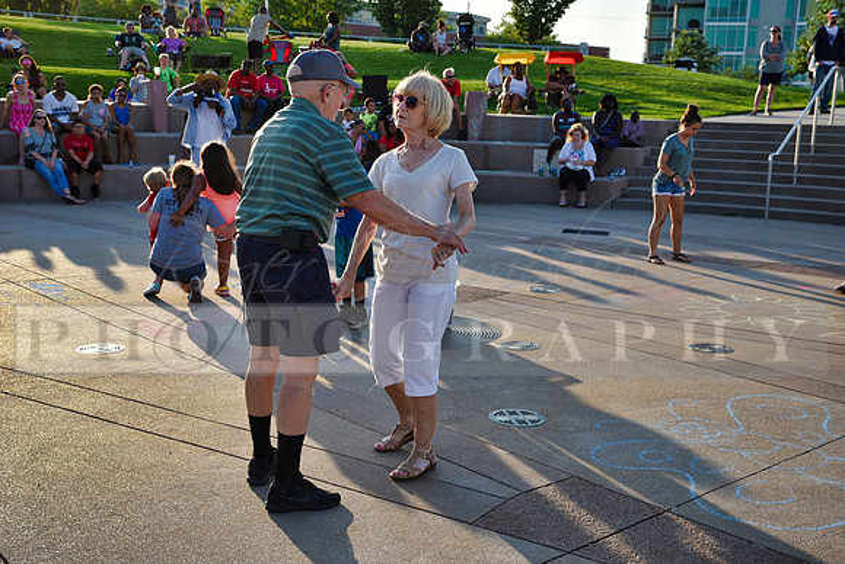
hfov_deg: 43.6
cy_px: 282
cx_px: 422
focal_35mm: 45
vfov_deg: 29.9
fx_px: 1056
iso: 200
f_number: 8
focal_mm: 45
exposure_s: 1/250
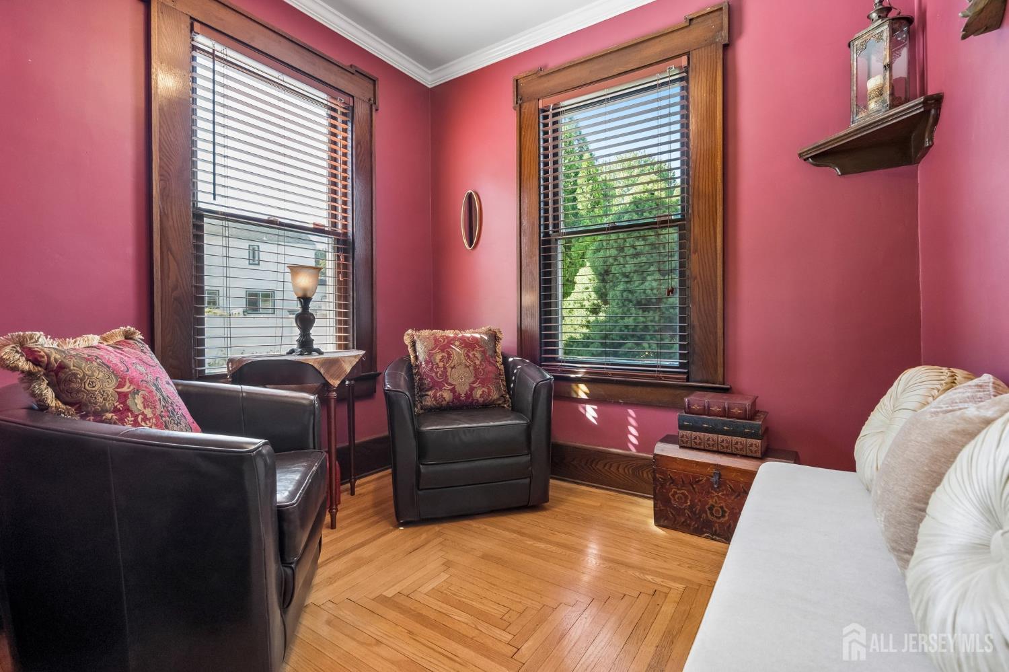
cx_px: 504
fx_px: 448
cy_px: 336
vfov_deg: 73.7
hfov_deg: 96.8
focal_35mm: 16
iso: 2000
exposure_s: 1/50
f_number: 8
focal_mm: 16
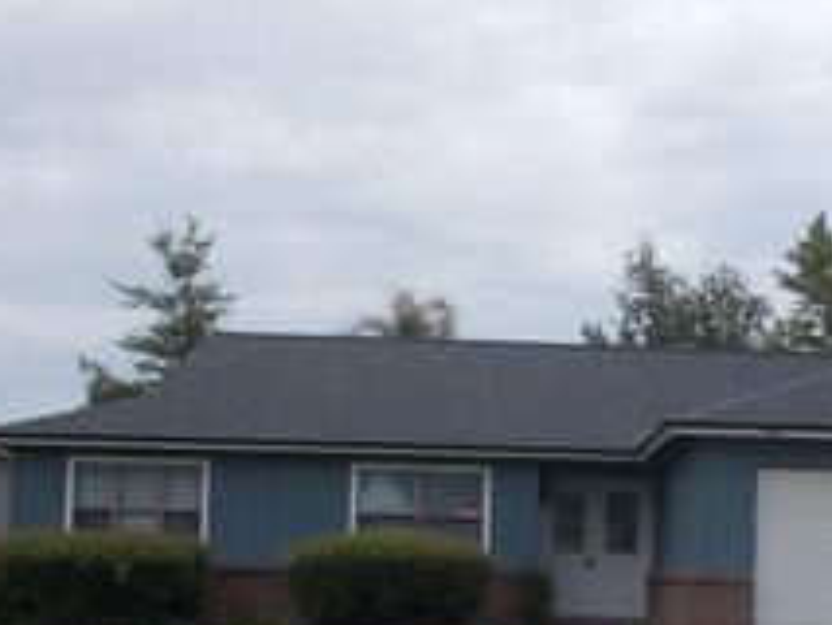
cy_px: 506
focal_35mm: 61
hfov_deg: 31.3
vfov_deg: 23.7
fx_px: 1467
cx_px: 578
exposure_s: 1/250
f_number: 8
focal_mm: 4.6
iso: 80
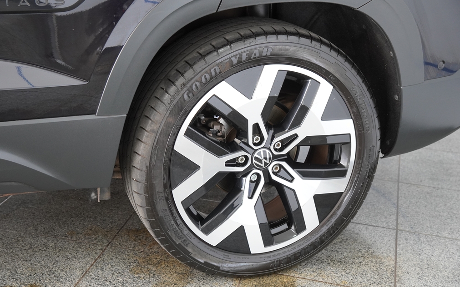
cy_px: 143
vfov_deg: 20.5
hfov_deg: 32.2
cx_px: 229
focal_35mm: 64
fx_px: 796
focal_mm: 41
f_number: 4
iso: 1000
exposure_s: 1/160
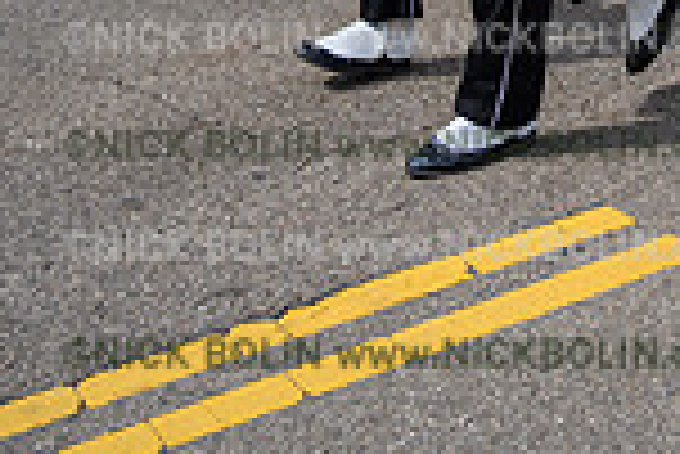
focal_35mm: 92
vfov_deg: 13.3
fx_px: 1739
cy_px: -378
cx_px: 1112
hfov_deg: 18.6
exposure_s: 1/1250
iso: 100
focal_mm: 24
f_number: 4
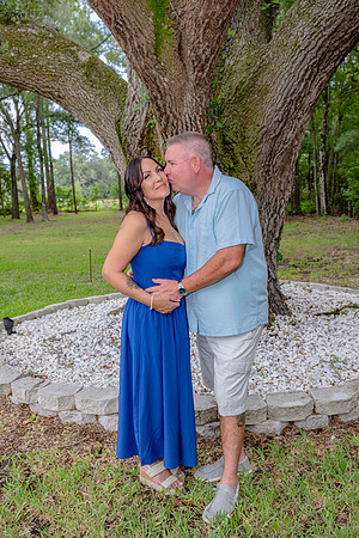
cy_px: 269
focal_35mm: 34
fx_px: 516
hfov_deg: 38.4
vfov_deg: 55.1
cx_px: 180
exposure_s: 1/500
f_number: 5.6
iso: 800
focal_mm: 34.5
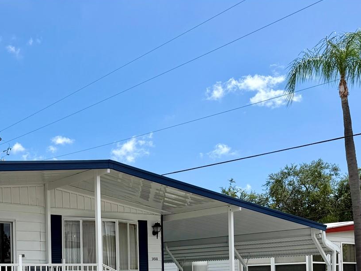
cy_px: 262
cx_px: 53
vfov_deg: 29.2
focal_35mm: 47
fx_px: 490
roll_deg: +0.7
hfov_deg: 38.3
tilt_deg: +2.1
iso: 80
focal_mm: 6.76
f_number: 1.78
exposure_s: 1/6173
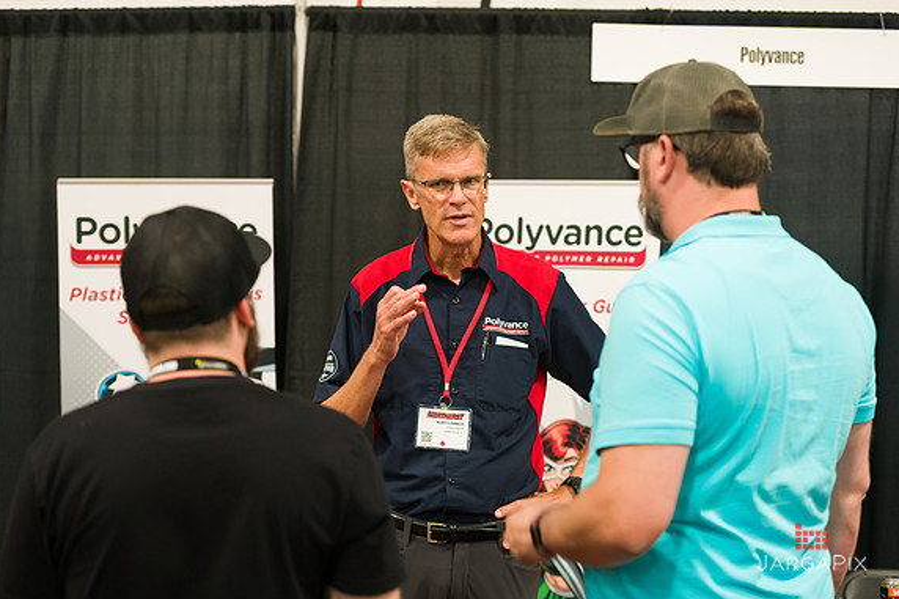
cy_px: 302
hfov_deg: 28.5
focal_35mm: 71
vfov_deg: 19.2
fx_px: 1772
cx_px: 451
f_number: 3.2
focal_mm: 70
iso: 2000
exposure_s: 1/125
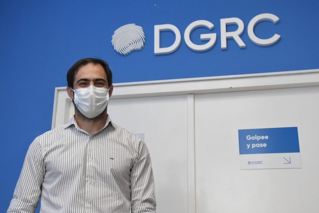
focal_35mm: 51
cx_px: 163
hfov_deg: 38.9
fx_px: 452
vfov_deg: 26.5
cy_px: 109
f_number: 7.1
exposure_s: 1/200
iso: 3200
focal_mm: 32
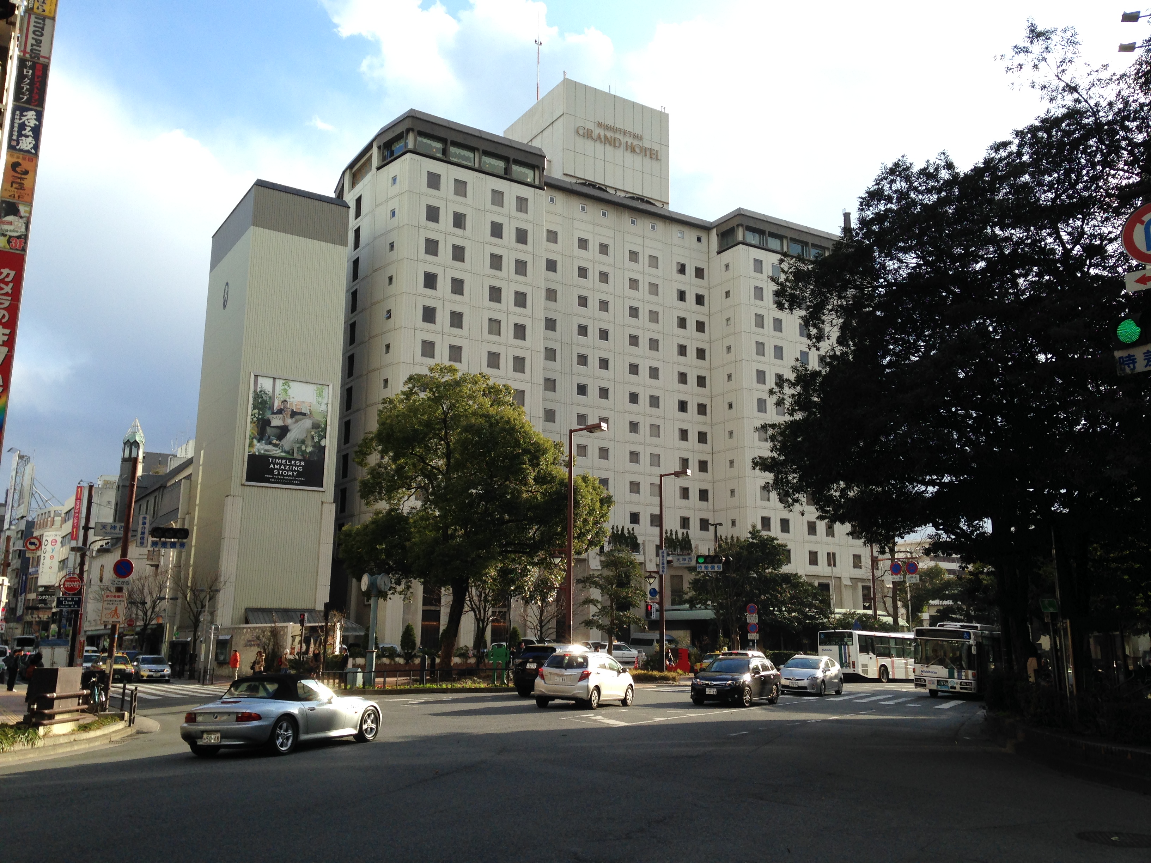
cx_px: 576
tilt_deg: +12.6
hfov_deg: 55.4
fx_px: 1097
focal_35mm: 33
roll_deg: -1.6
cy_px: 432
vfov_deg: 42.9
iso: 50
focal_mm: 4.12
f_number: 2.4
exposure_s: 1/834
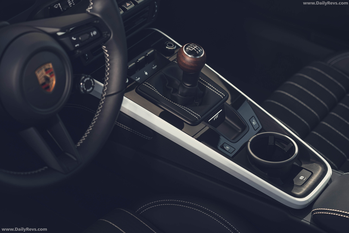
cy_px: 116
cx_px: 174
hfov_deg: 27.0
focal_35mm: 75
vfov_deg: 18.2
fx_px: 727
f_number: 4
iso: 50
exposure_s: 1/8
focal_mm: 75
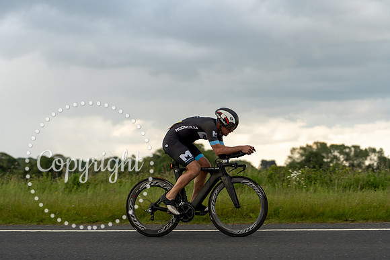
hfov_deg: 22.1
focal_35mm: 92
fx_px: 997
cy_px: 130
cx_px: 195
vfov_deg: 14.9
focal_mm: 92
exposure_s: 1/500
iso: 250
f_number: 3.2
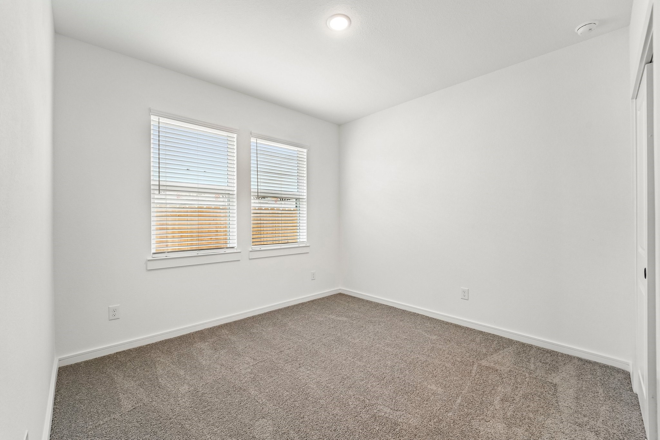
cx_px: 330
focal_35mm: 14
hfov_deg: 104.3
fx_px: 257
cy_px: 220
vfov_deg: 81.2
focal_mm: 14
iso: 500
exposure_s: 1/80
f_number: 8
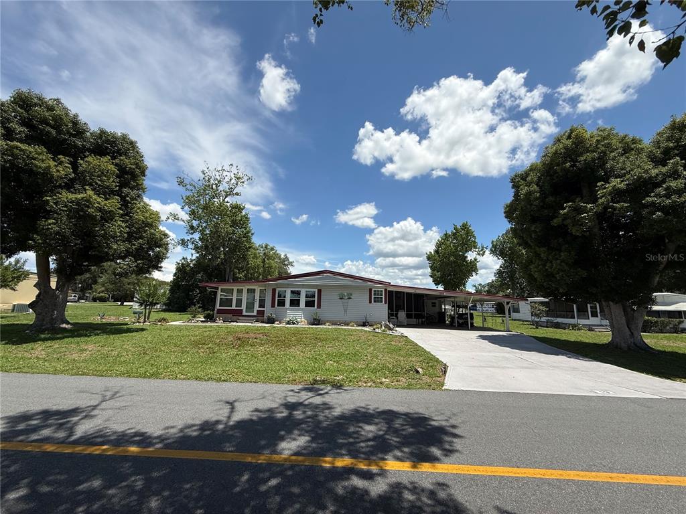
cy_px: 257
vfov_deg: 85.7
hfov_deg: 102.1
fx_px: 277
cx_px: 343
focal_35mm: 14
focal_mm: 2.22
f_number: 2.2
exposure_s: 1/3289
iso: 50
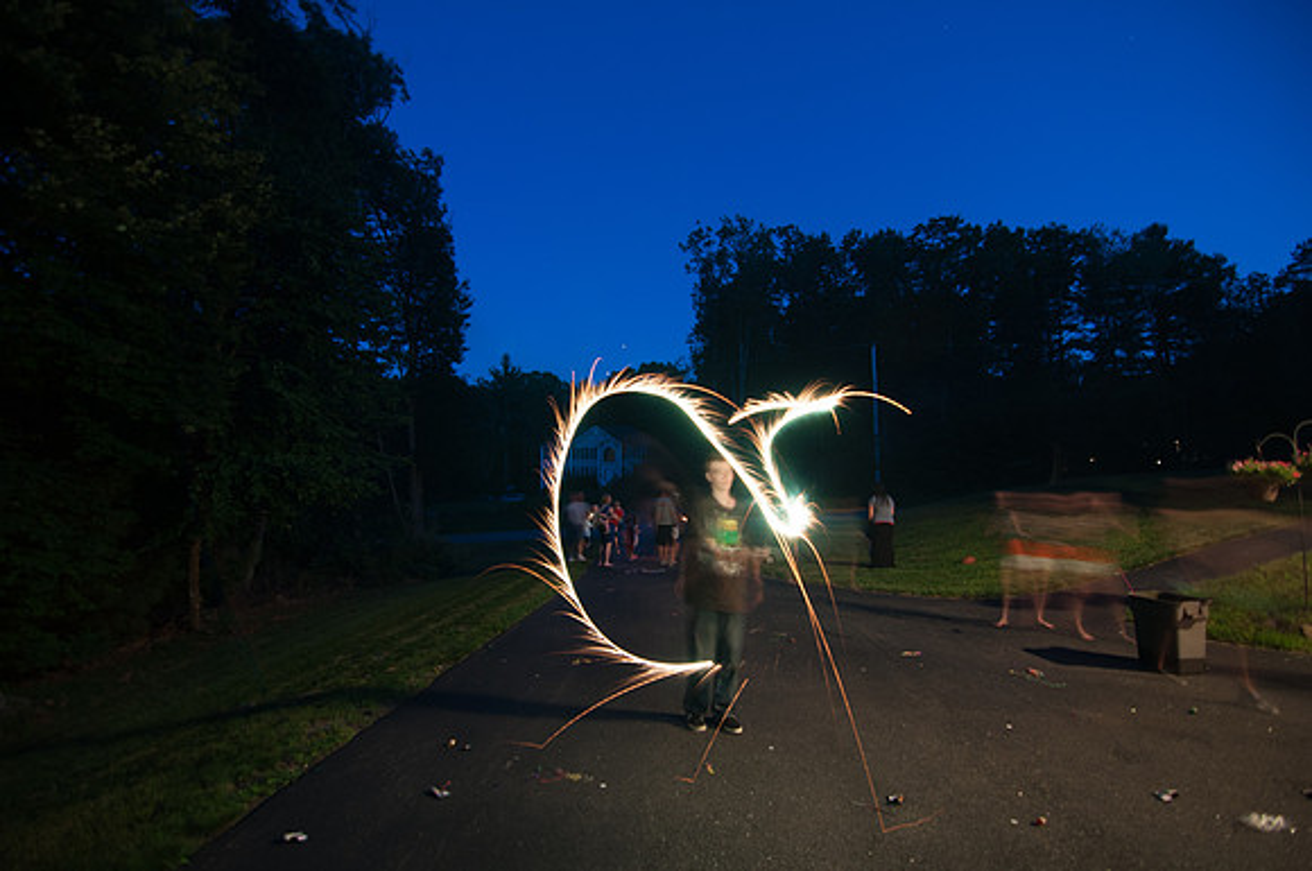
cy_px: 436
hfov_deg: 95.1
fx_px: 600
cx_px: 656
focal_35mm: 16
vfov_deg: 71.9
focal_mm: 11
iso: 200
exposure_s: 2
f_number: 2.8
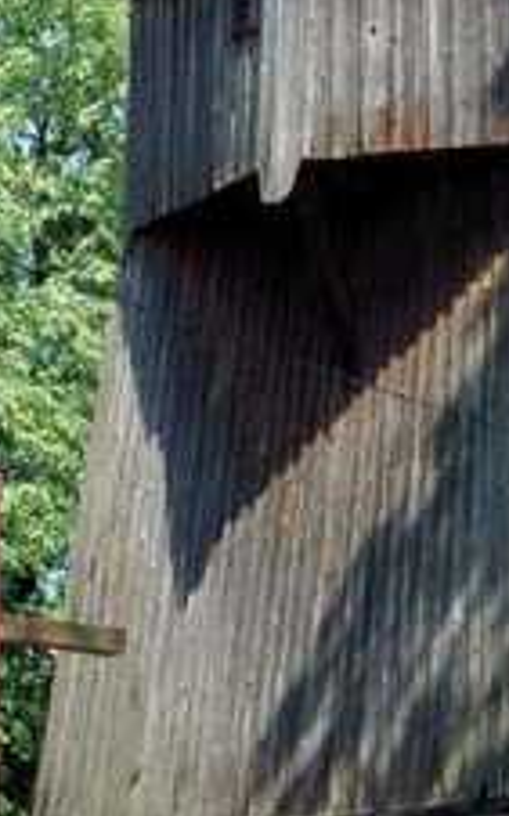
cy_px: 435
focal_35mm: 240
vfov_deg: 8.7
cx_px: 534
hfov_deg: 5.4
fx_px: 5334
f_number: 9
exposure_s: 1/125
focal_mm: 50
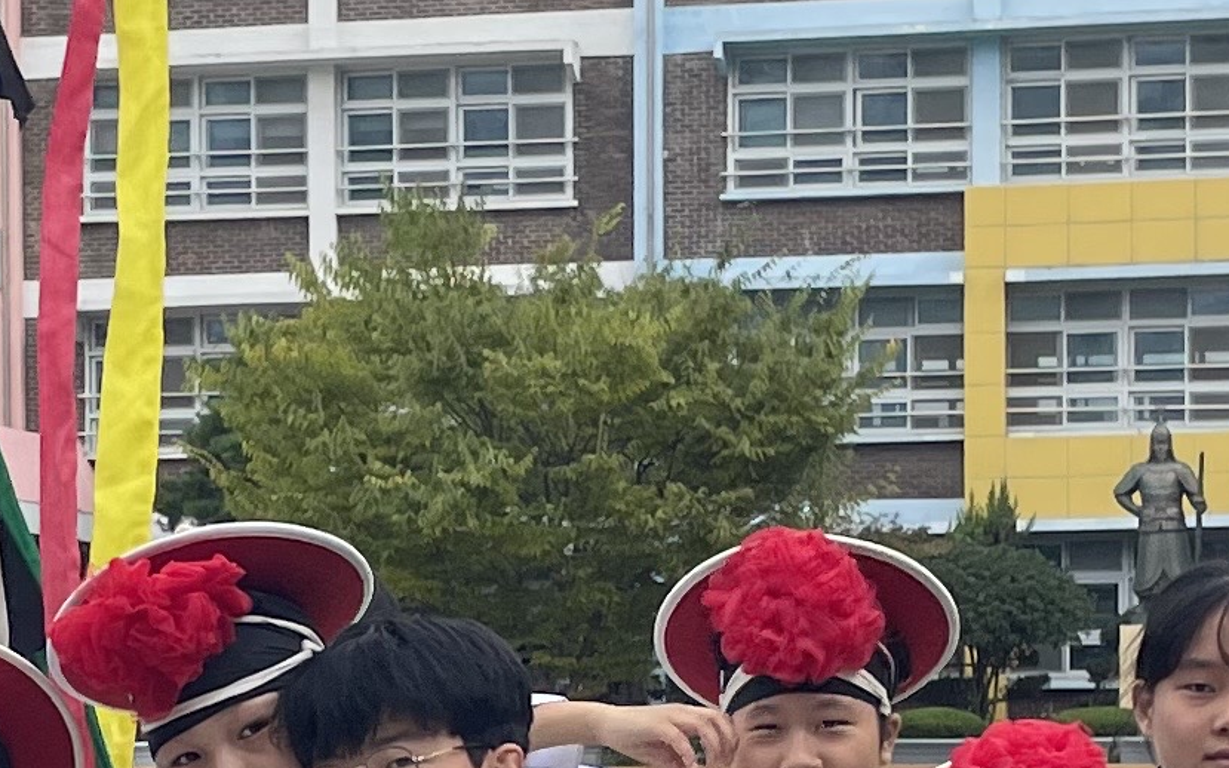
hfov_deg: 15.5
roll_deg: +0.1
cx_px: 230
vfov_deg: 9.7
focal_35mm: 134
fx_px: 4488
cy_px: 759
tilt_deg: -1.2
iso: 32
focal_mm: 4.2
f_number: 1.6
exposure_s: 1/2132
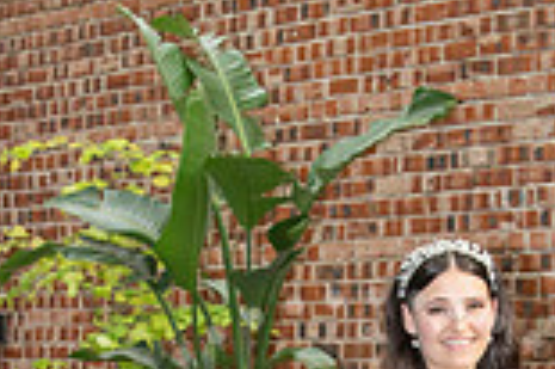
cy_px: 620
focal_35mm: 203
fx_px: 3126
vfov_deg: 6.6
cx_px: 369
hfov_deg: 10.1
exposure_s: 1/250
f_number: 7.1
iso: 1250
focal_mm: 70
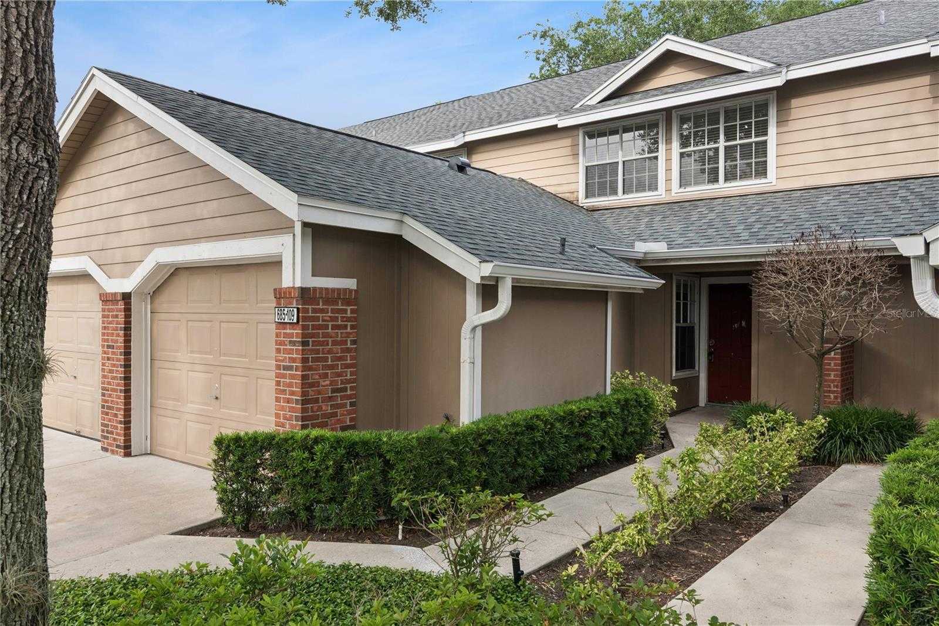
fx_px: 730
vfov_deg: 46.4
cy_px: 313
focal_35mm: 28
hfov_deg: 65.5
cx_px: 470
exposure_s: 1/100
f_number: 18
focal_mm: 28
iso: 250
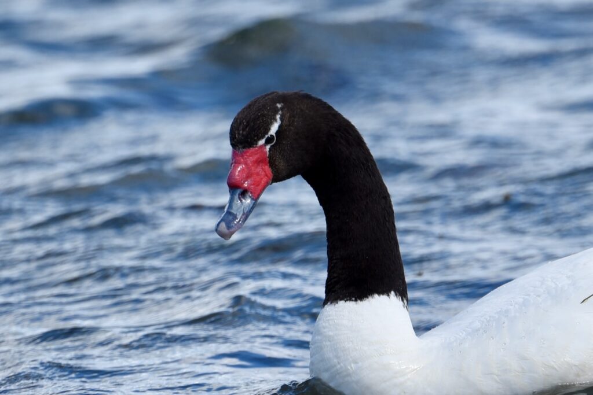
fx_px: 6589
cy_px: 198
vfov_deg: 3.4
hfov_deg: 5.2
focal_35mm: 400
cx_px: 296
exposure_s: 1/800
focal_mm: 400
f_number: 8
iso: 200
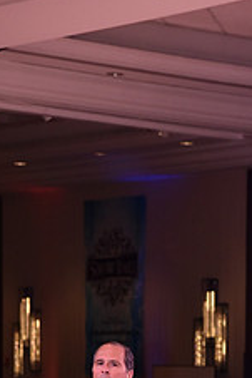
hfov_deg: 6.8
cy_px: 477
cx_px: 288
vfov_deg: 10.1
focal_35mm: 200
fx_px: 2097
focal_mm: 78
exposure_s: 1/250
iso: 2000
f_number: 4.5
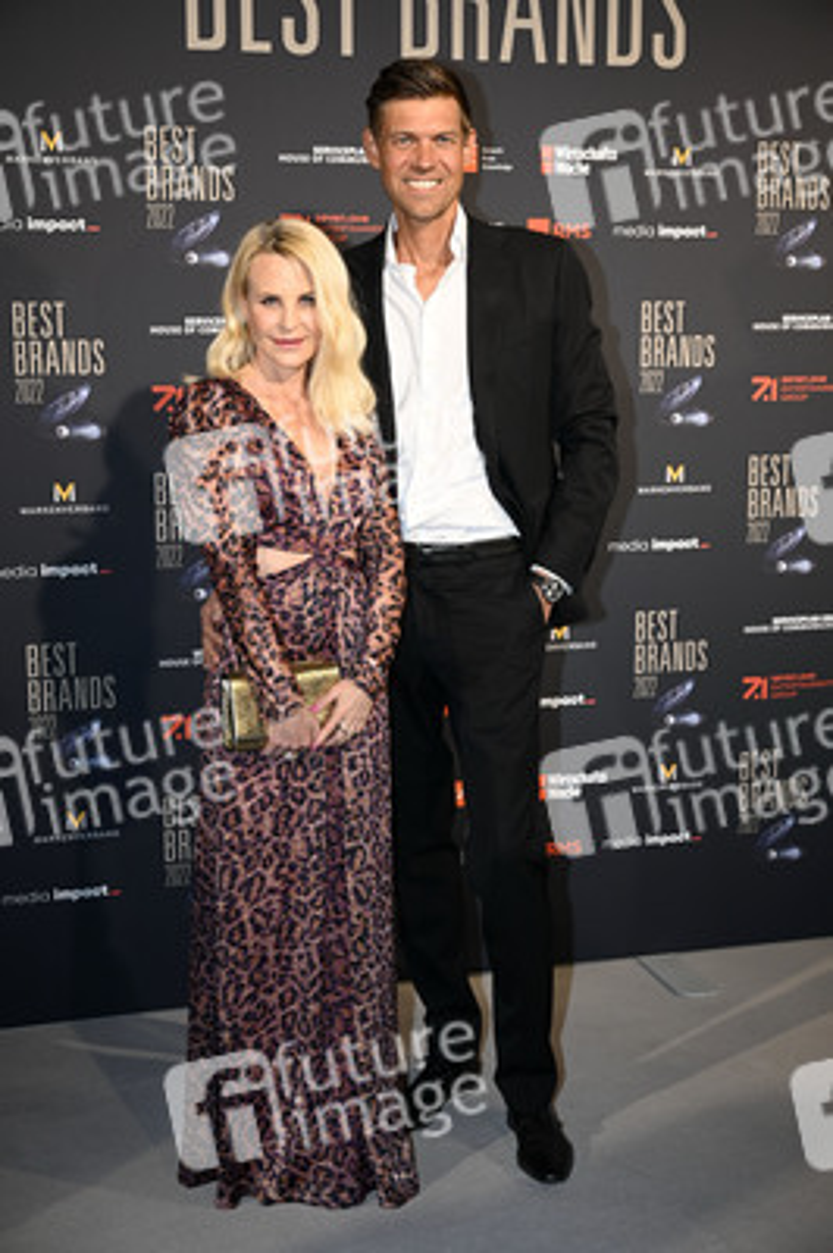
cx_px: 416
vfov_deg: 39.6
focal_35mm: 50
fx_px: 1738
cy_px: 626
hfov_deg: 26.9
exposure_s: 1/160
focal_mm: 50
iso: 1000
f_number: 6.3
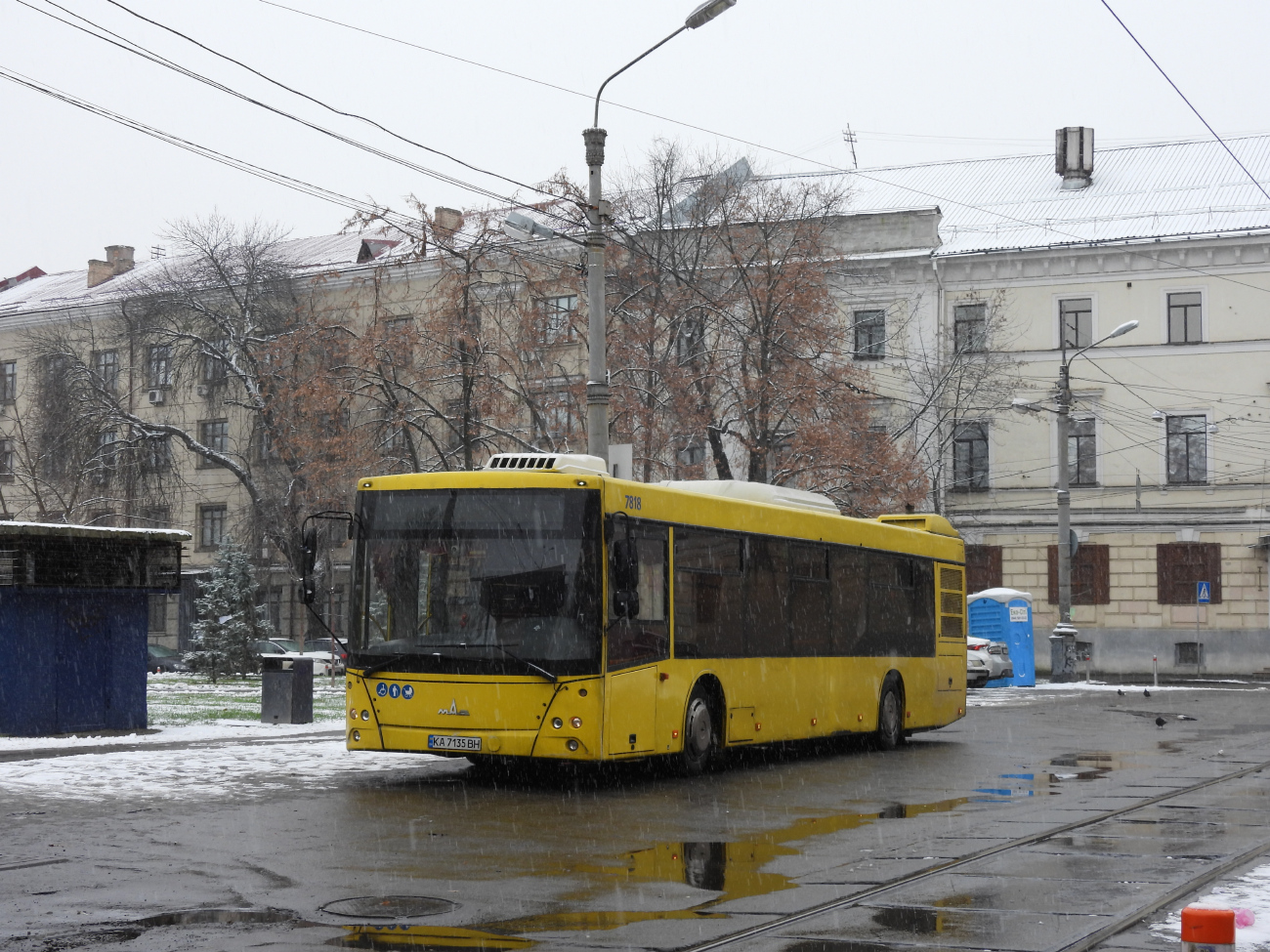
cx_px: 635
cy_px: 476
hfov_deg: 32.2
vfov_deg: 24.4
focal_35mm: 60
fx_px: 2201
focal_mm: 10.7
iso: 100
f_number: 4.5
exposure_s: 1/80
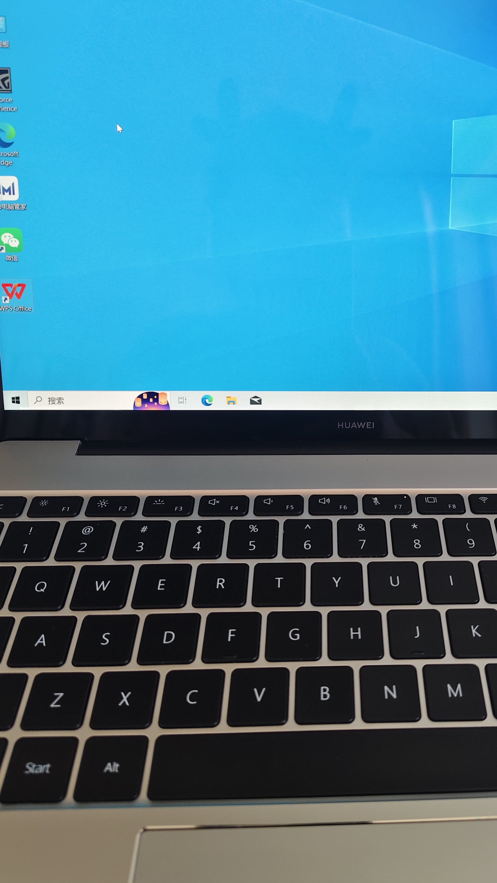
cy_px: 409
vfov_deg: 66.0
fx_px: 679
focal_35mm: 29
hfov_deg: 39.4
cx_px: 358
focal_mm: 5.56
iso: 256
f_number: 1.88
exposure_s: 1/100
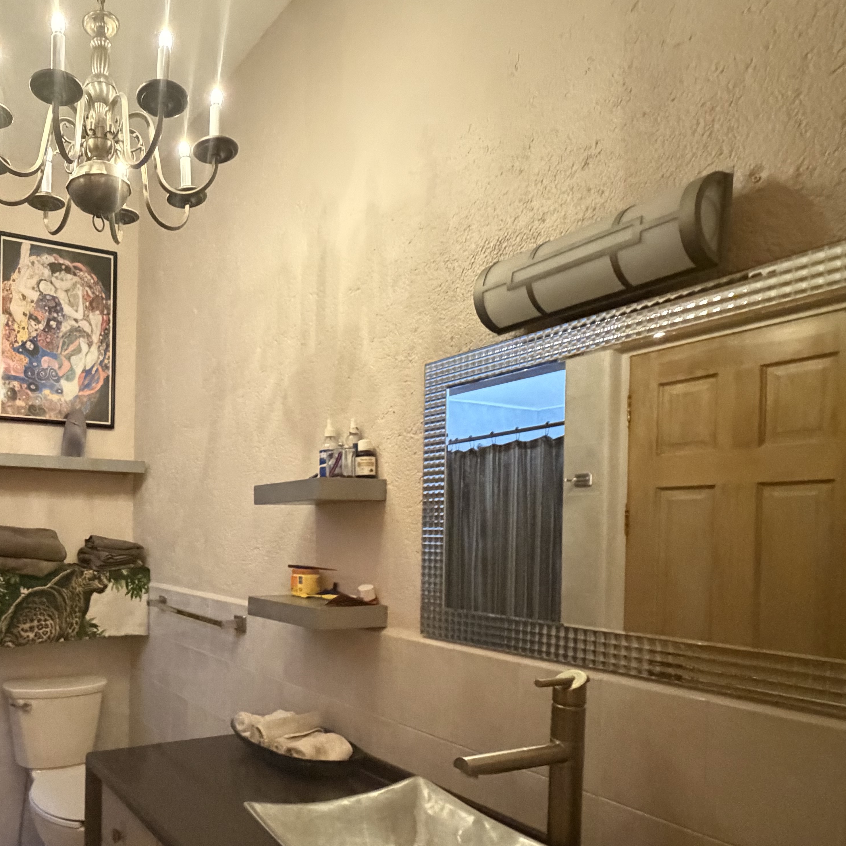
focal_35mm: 24
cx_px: 142
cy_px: 548
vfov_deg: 63.7
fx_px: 664
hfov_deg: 58.8
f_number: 2.2
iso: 1250
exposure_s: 1/60
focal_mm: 2.22
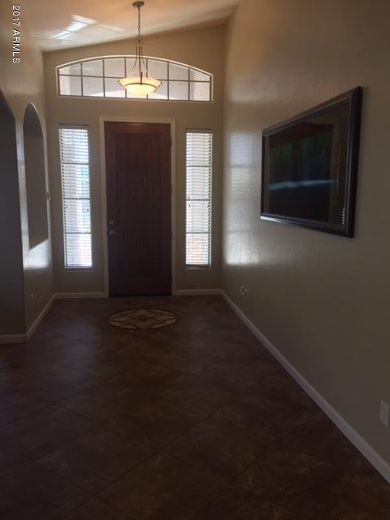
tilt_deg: -5.8
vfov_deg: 61.7
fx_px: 436
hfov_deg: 48.2
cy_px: 260
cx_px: 195
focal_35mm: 29
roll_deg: -0.1
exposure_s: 1/40
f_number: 2.2
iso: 32
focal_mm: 4.15
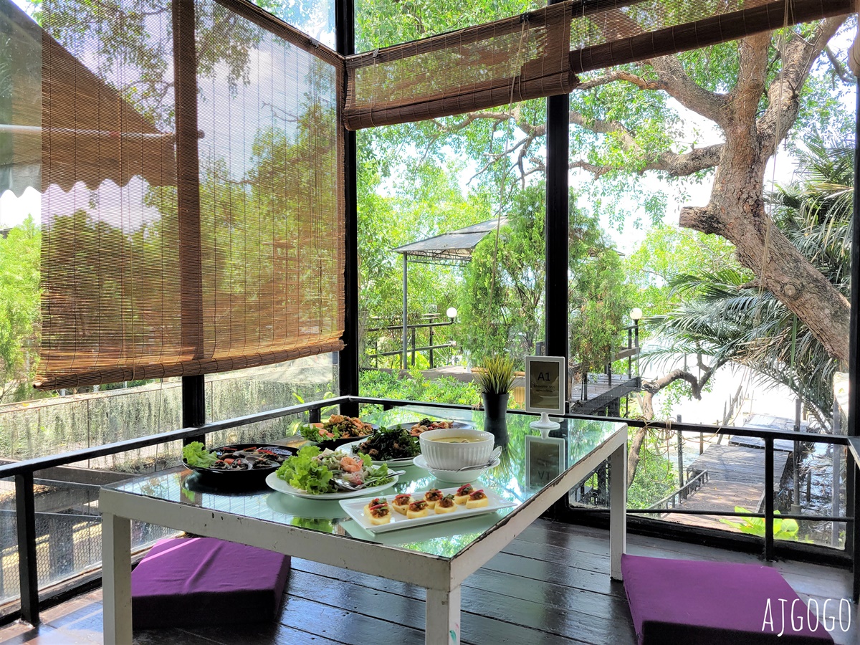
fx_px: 646
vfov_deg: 53.1
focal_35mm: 26
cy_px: 322
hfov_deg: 67.3
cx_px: 430
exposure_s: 1/338
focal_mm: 5.4
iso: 40
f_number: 1.8
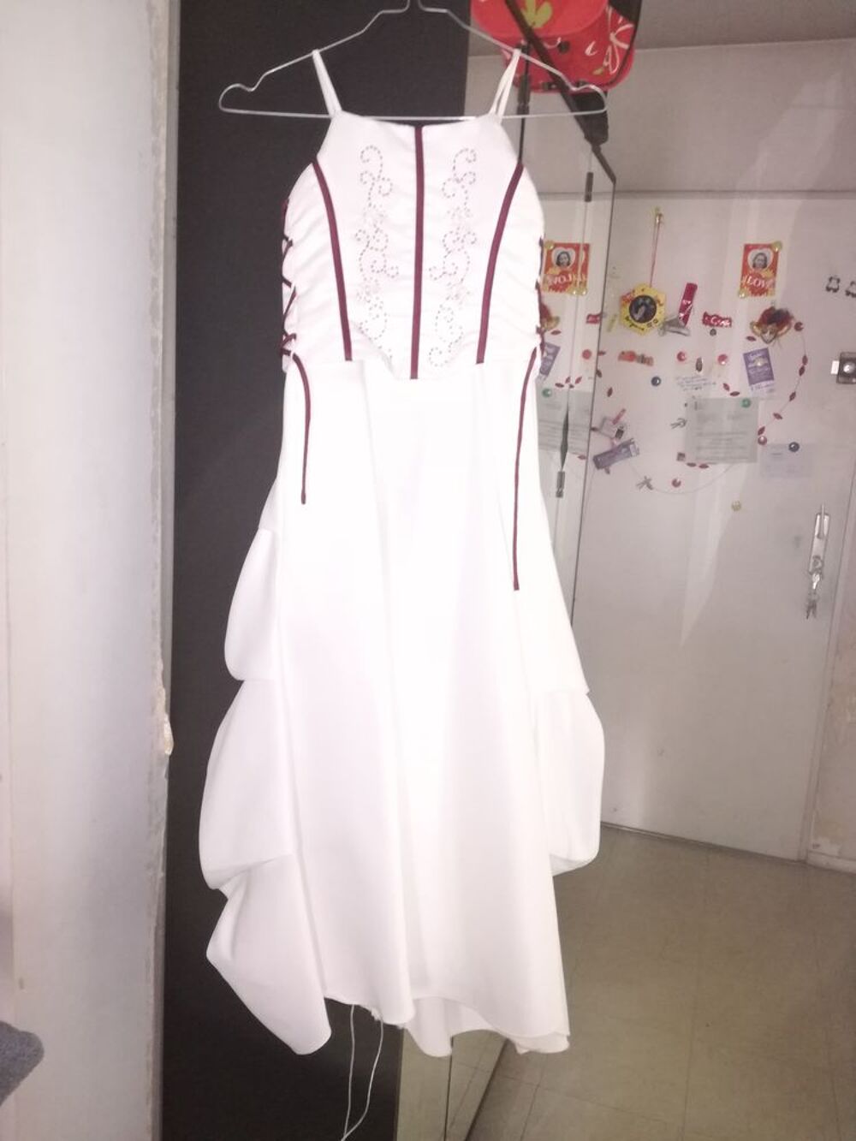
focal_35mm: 27
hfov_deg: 51.4
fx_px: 890
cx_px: 428
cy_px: 570
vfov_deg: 65.3
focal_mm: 3.79
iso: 500
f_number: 2
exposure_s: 1/20
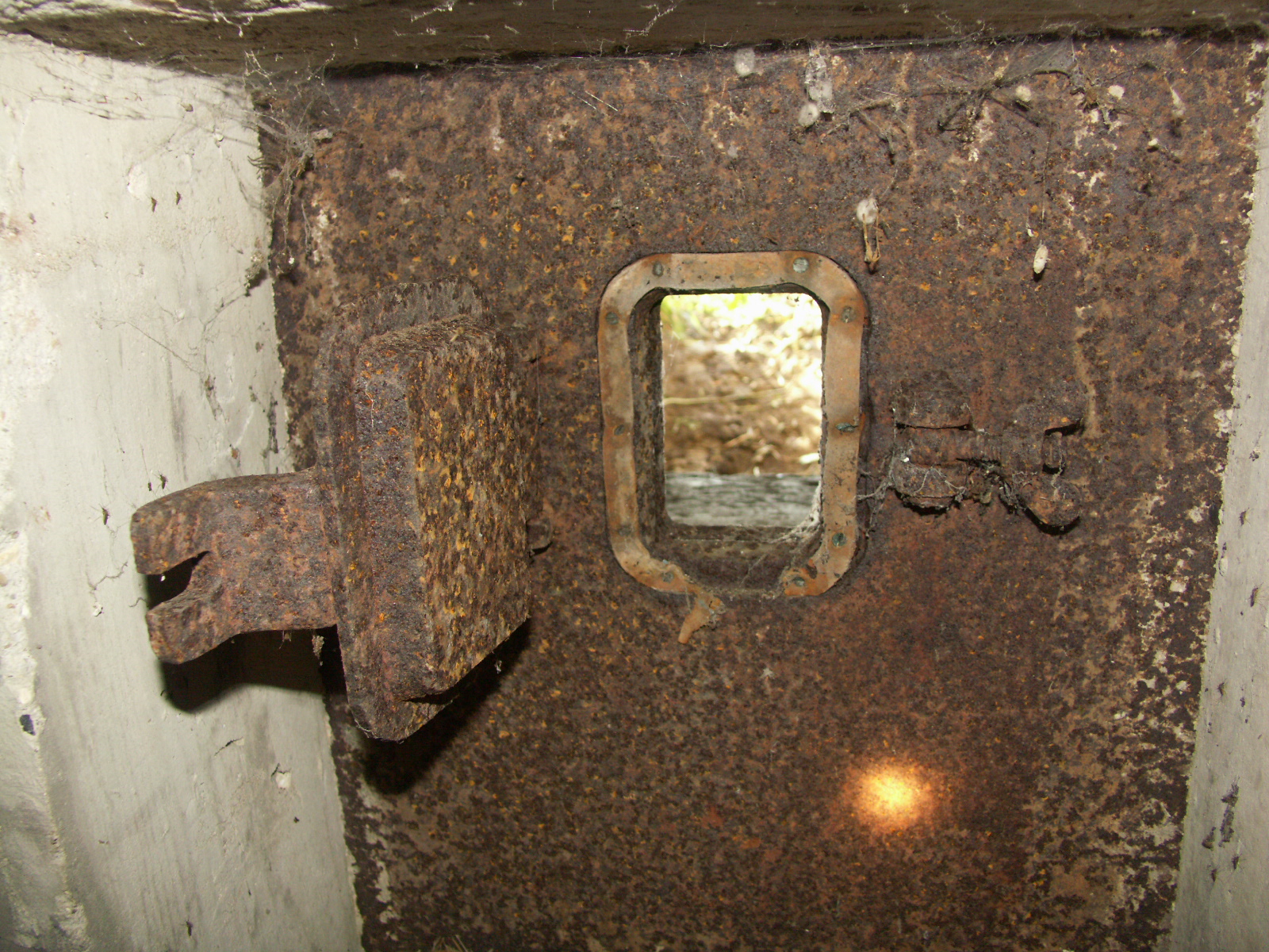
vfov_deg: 49.7
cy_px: 476
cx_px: 634
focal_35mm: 28
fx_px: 1026
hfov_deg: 63.4
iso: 200
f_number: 2.8
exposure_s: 1/50
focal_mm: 7.2
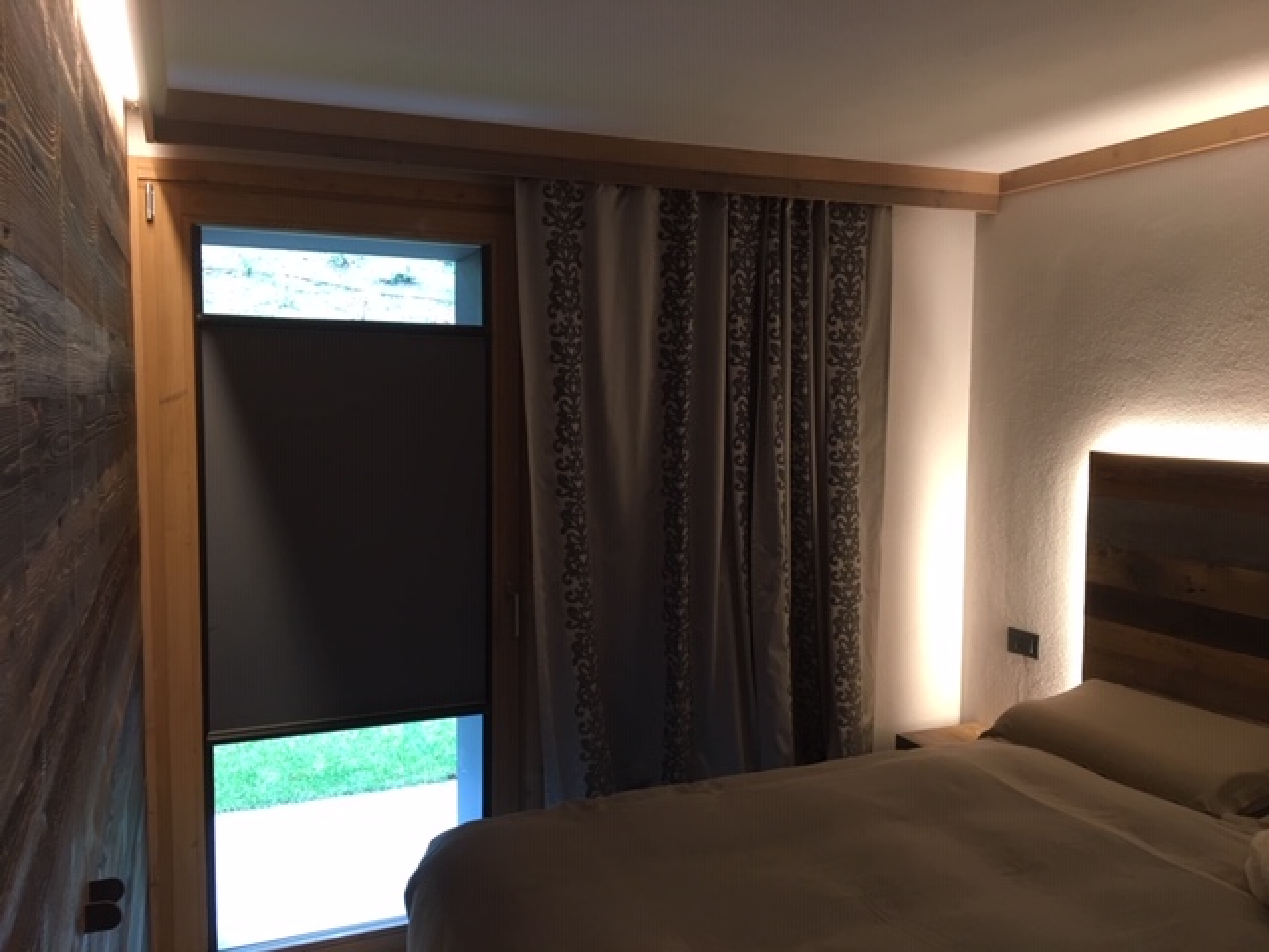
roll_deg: +0.1
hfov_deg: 61.7
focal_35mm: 29
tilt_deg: -3.3
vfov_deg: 48.2
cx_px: 634
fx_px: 1063
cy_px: 476
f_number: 2.2
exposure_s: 1/33
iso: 125
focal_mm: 4.15
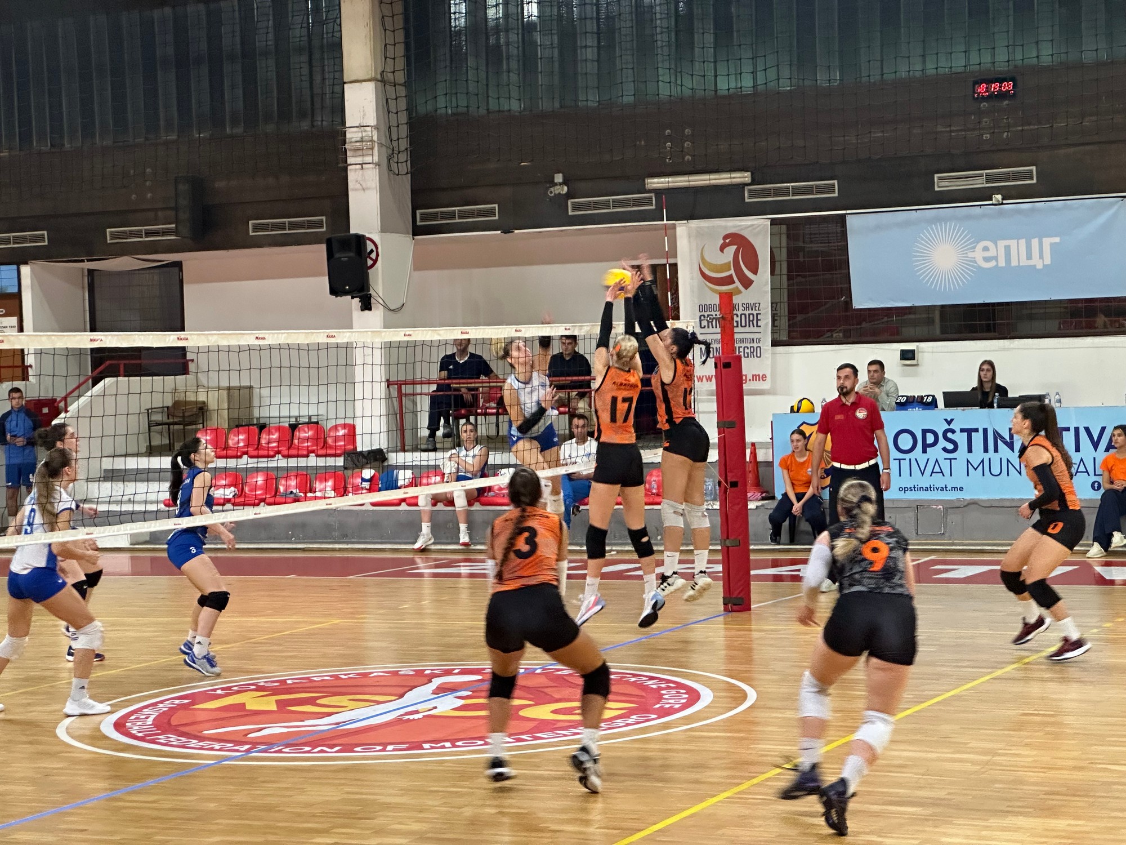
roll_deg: +2.1
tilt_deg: -0.6
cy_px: 422
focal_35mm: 77
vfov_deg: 19.1
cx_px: 563
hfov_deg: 25.3
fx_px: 2505
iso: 320
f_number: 2.8
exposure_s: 1/100
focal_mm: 9
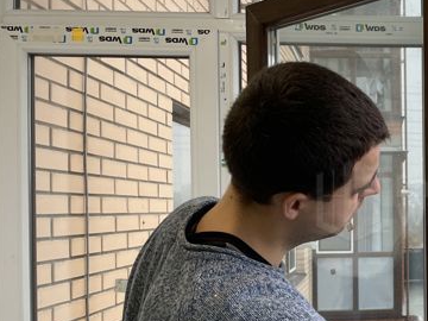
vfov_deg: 27.9
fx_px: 643
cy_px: 201
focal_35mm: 52
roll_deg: +3.1
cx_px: 423
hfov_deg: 33.8
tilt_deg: +1.0
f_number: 1.6
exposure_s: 1/121
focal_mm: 4.2
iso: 80
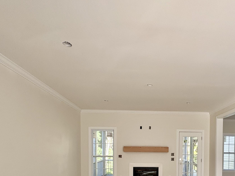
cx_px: 150
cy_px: 156
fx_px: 170
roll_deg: -0.2
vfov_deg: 49.4
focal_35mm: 25
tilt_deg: -1.4
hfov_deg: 68.1
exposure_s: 1/99
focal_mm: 2.22
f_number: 2.2
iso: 100
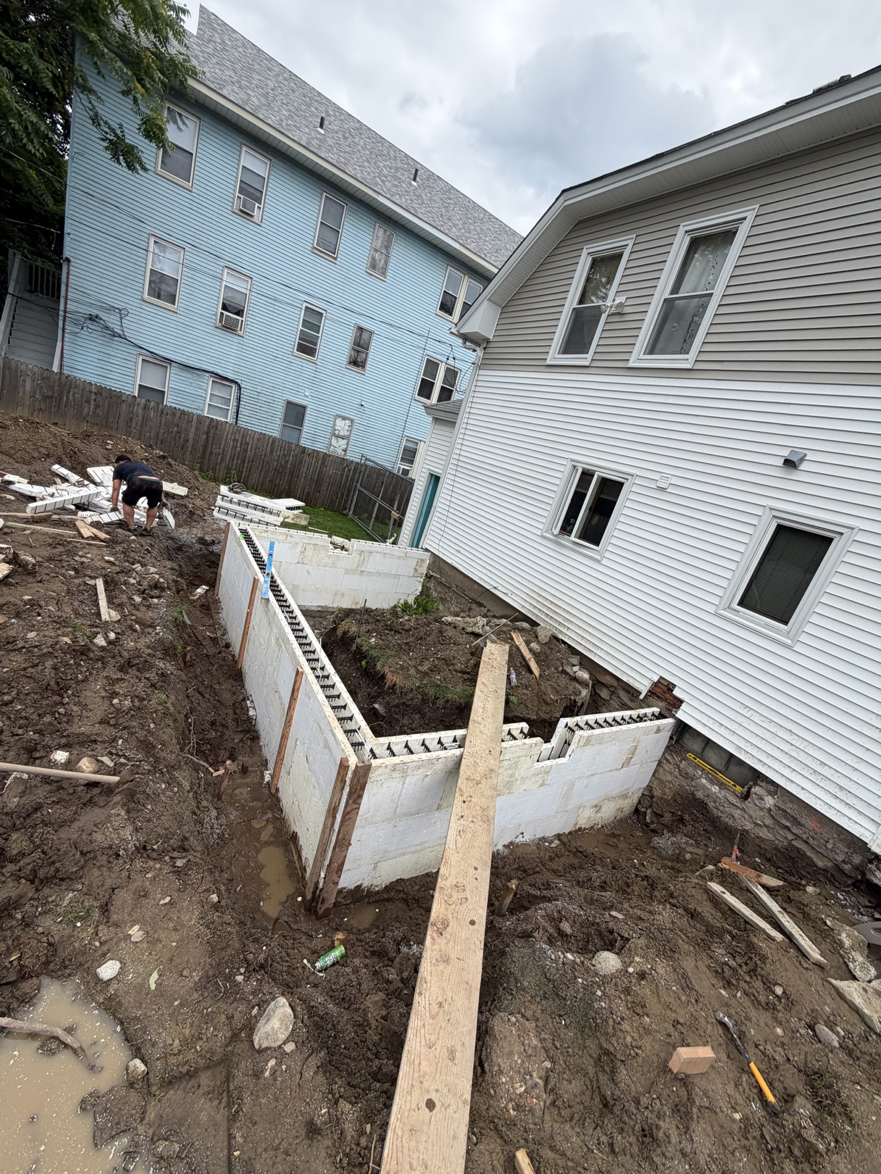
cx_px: 440
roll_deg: -17.3
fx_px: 475
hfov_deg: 85.7
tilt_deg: -15.9
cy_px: 587
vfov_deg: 102.1
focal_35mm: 14
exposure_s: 1/579
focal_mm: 2.22
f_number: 2.2
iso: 40
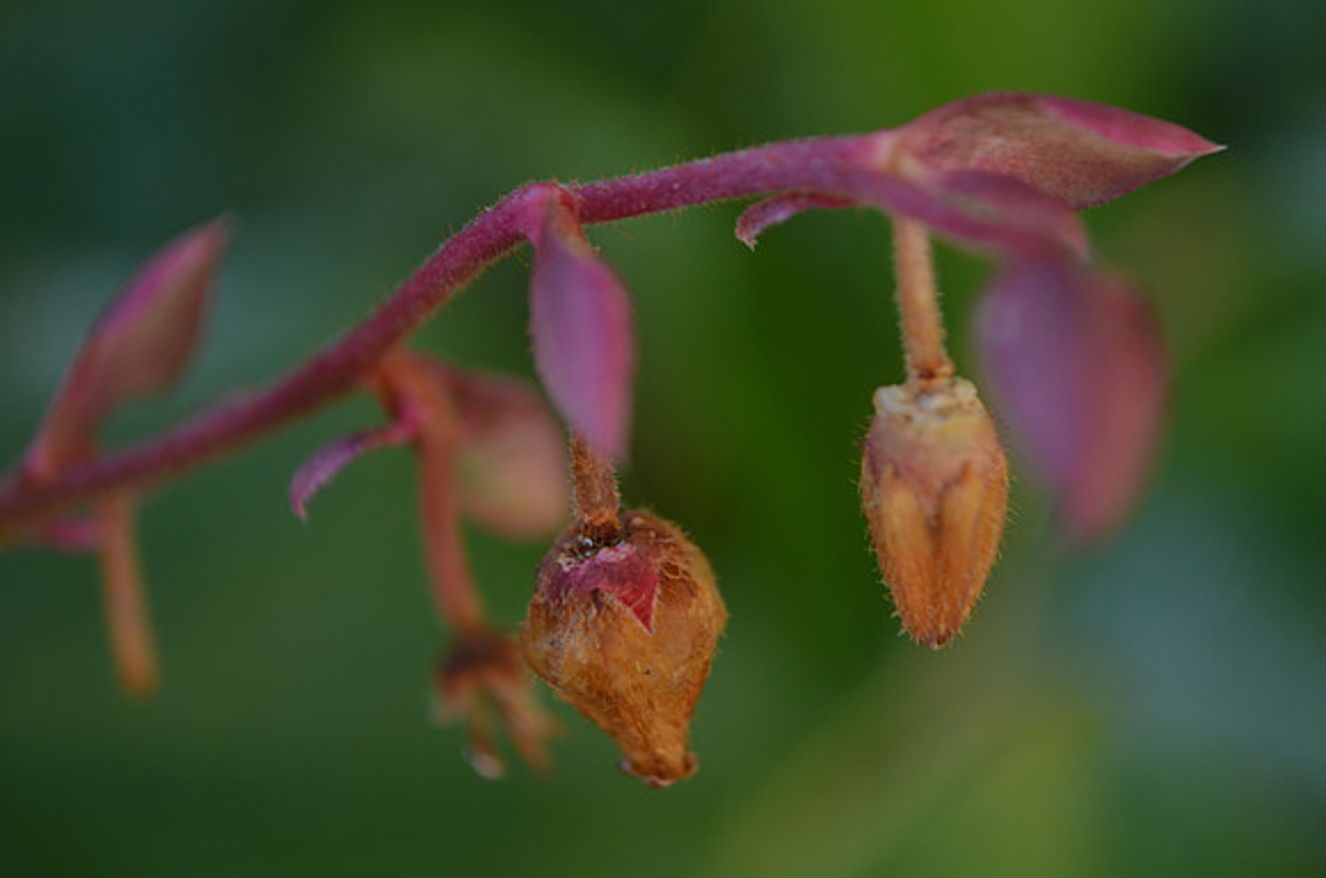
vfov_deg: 18.1
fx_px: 2756
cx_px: 663
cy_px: 439
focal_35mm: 75
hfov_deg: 27.0
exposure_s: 1/60
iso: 200
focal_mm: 50
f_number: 5.6
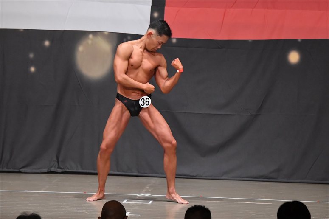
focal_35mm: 240
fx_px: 2192
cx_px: 164
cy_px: 110
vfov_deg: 5.7
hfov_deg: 8.6
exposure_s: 1/400
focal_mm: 160
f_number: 5.6
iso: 6400
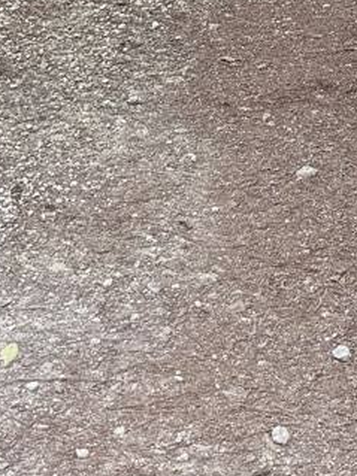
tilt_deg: -3.0
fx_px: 2119
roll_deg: +0.2
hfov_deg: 9.4
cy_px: -392
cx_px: 506
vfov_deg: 11.8
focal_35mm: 154
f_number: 1.78
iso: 80
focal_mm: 6.76
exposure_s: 1/196
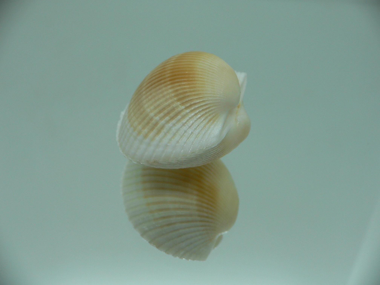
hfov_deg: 52.6
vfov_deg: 40.7
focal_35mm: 35
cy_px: 142
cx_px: 190
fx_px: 384
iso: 80
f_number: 2.8
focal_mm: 4.6
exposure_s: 1/80
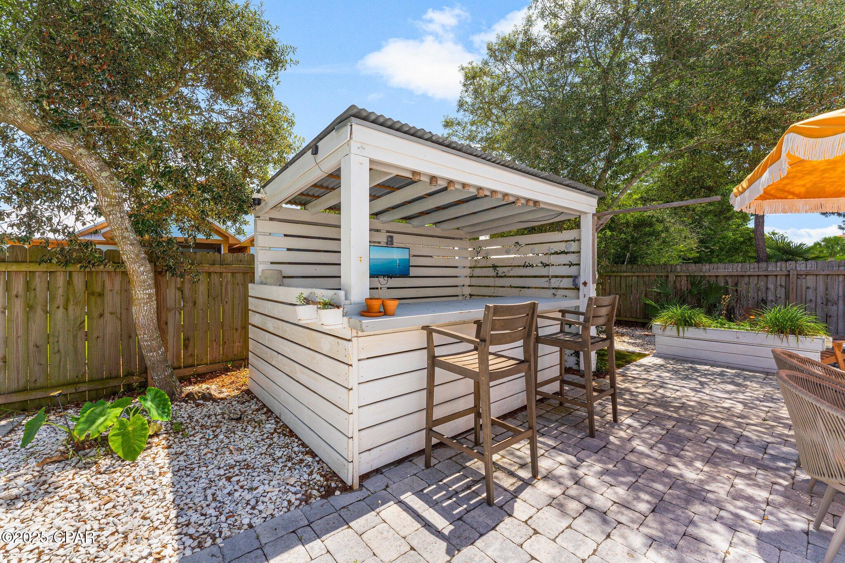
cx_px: 422
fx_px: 329
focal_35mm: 14
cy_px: 282
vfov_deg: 81.2
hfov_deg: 104.3
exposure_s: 1/800
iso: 400
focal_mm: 14
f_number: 8
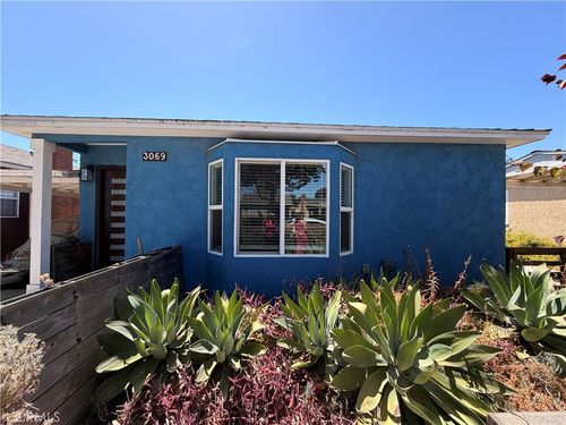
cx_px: 283
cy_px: 212
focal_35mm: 14
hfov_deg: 102.1
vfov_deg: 85.7
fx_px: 229
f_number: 2.2
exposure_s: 1/694
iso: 40
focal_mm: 2.22
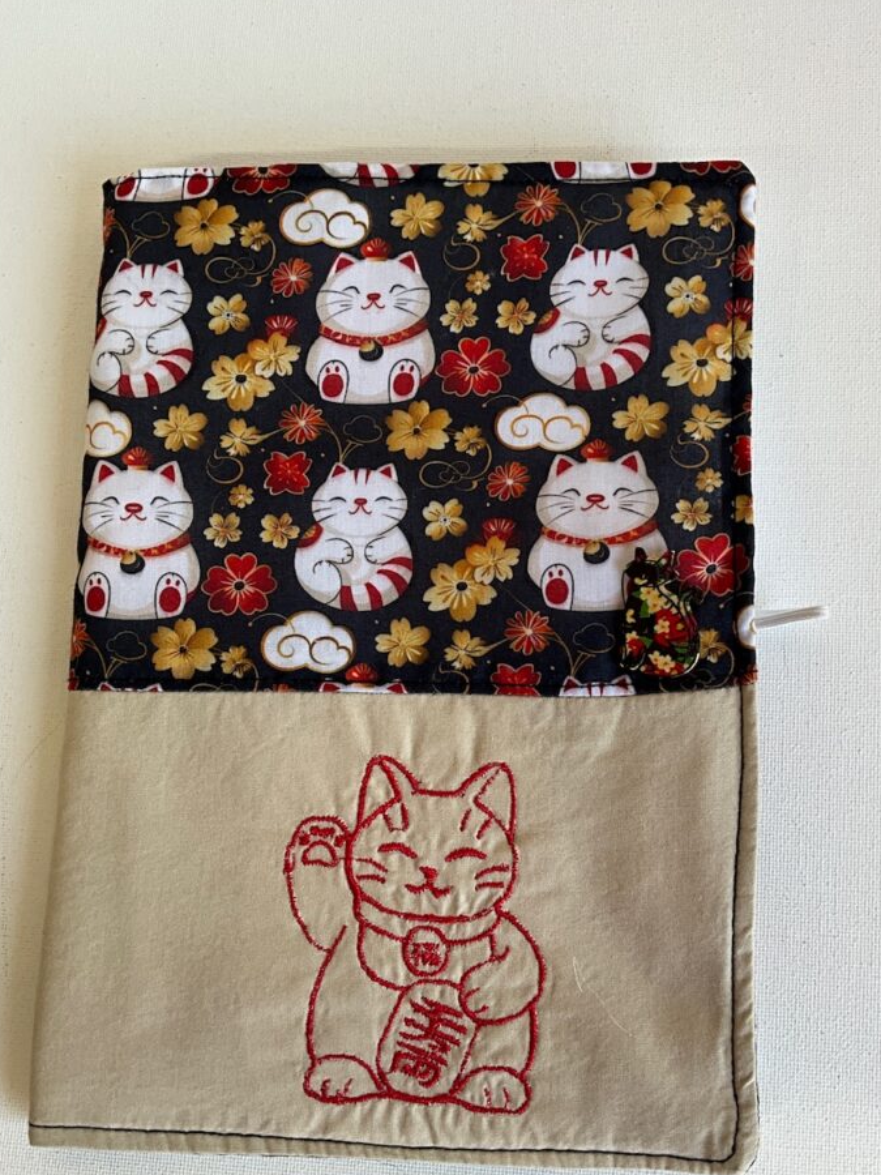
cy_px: 632
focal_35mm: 33
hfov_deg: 42.9
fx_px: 1120
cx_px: 450
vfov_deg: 55.3
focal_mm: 3
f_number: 1.8
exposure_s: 1/100
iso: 32
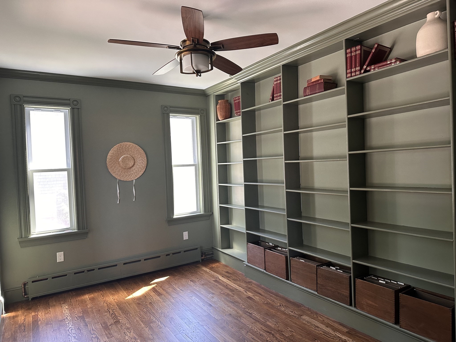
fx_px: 316
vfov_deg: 56.8
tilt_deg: -3.5
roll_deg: +2.4
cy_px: 171
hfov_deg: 71.6
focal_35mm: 24
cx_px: 228
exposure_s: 1/60
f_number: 1.78
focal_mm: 6.86
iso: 200
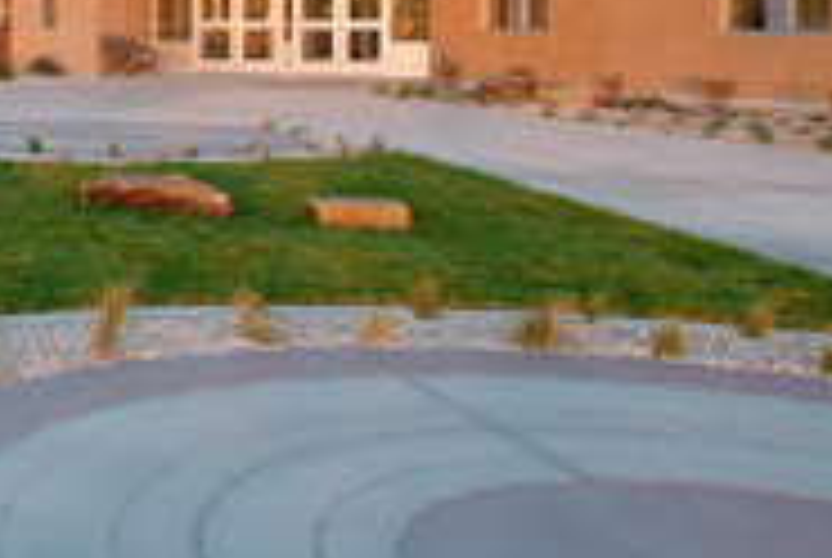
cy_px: -81
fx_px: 1366
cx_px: -288
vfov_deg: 21.7
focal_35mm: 59
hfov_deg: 27.4
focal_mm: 14
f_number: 22
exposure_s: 1/3
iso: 100
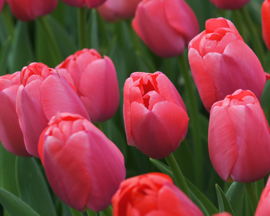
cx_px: 166
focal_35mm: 204
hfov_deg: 9.5
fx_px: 1630
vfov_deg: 7.6
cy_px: 114
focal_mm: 100
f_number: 5.6
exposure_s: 1/200
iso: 200
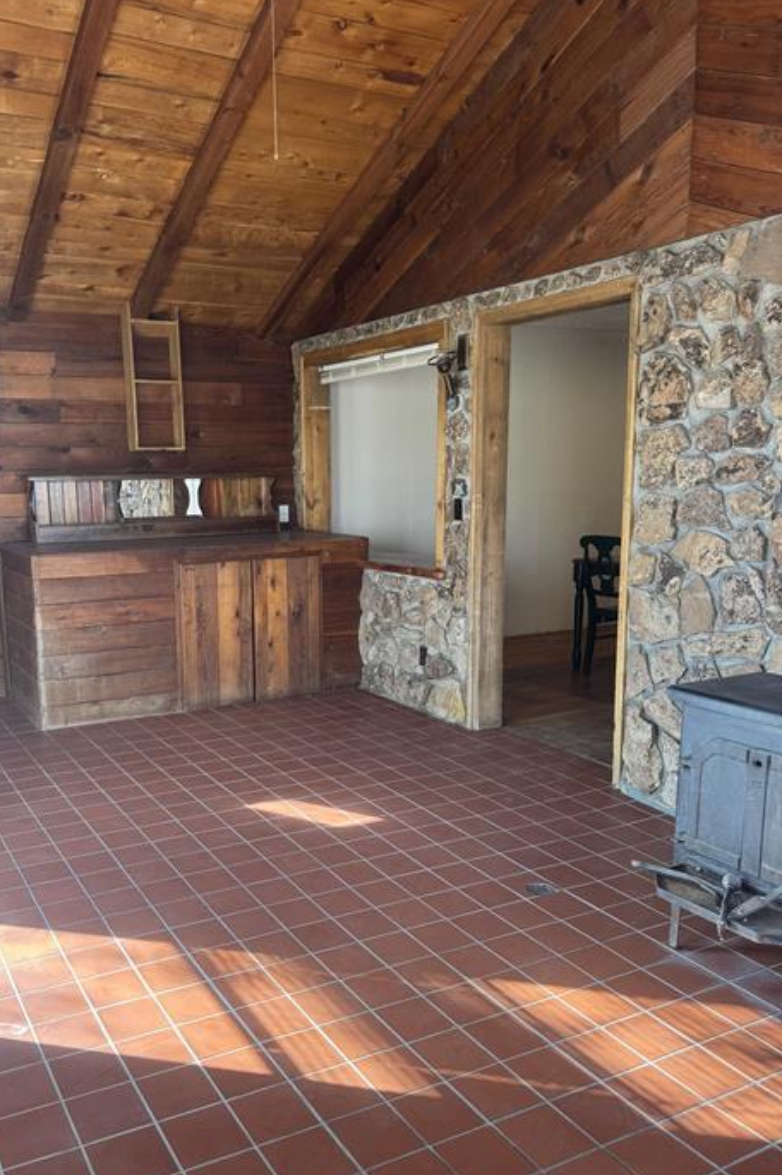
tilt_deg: -9.7
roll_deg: +2.0
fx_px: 913
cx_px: 292
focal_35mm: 28
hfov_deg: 45.9
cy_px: 616
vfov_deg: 65.5
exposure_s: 1/121
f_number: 1.78
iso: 200
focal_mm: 6.76
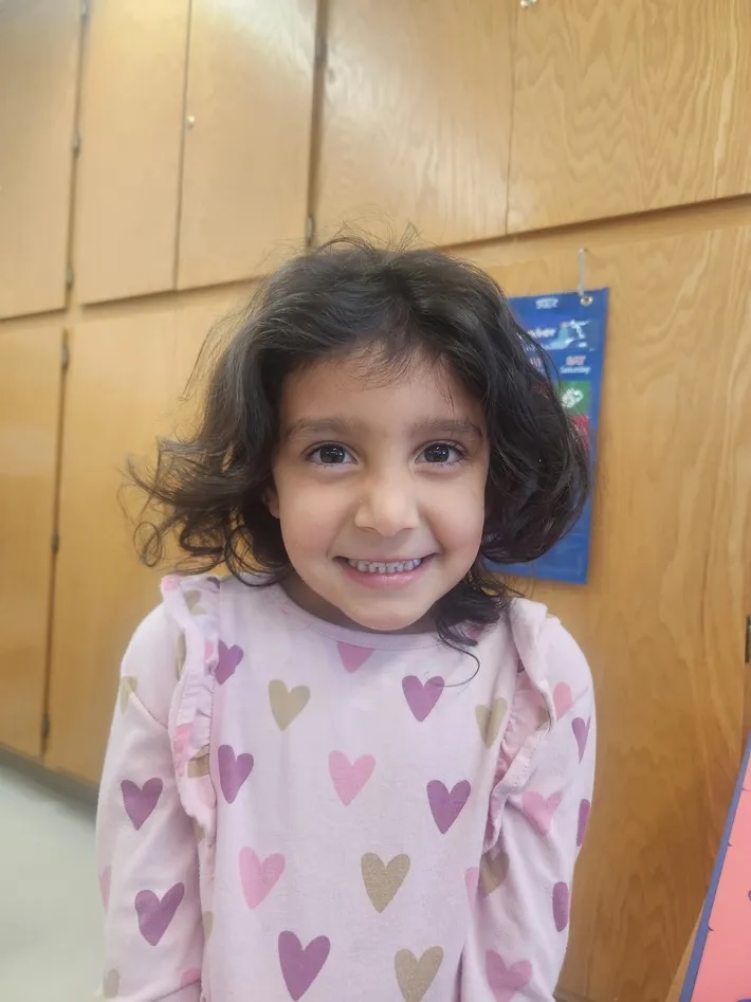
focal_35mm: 23
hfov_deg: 58.9
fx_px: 665
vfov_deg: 73.9
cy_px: 501
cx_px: 376
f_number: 1.8
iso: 250
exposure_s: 1/120
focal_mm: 5.4
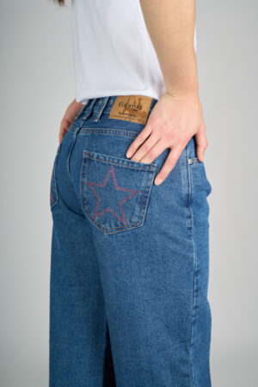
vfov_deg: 34.1
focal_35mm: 59
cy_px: 194
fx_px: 631
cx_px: 129
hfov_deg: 23.1
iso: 100
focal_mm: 58.7
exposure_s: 1/200
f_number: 13
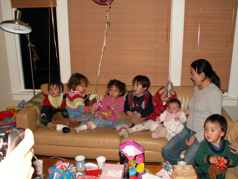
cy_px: 90
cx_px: 119
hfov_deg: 52.6
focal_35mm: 35
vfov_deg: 40.7
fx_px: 241
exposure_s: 1/40
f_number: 2.8
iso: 160
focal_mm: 5.86
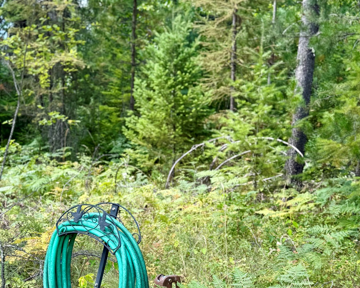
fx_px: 469
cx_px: 159
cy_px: 246
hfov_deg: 41.9
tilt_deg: -12.8
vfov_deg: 32.8
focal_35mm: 44
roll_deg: -2.5
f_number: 1.78
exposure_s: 1/742
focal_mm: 6.76
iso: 80
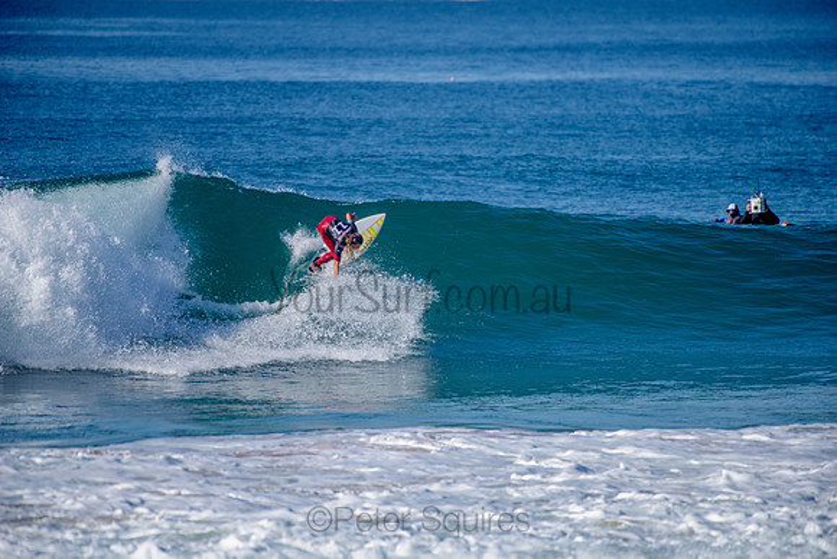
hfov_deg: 4.1
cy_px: 280
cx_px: 418
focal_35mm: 500
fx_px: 11627
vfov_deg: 2.8
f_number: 5.6
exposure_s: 1/1600
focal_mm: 500
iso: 125
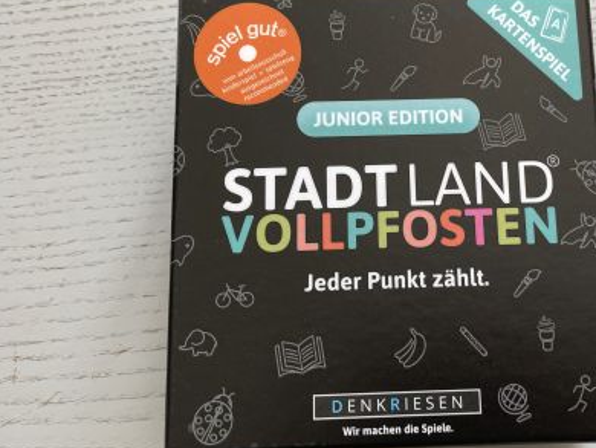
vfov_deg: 36.0
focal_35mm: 40
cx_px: 396
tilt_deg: -80.1
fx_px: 689
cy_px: 209
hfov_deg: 46.1
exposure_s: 1/121
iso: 64
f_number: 1.6
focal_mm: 4.2
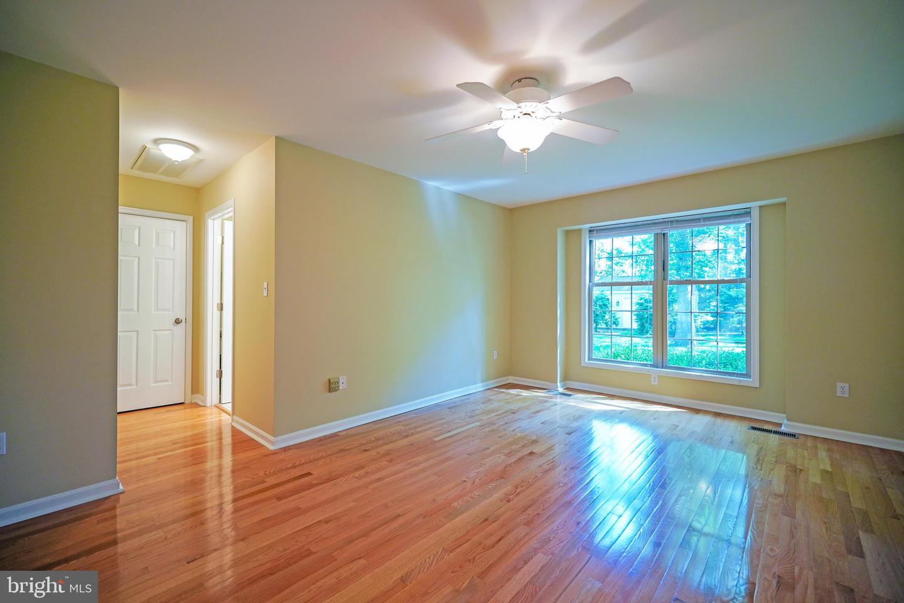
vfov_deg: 77.3
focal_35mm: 15
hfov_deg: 100.4
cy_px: 302
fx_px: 377
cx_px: 452
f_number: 2.8
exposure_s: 1/30
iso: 320
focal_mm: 10
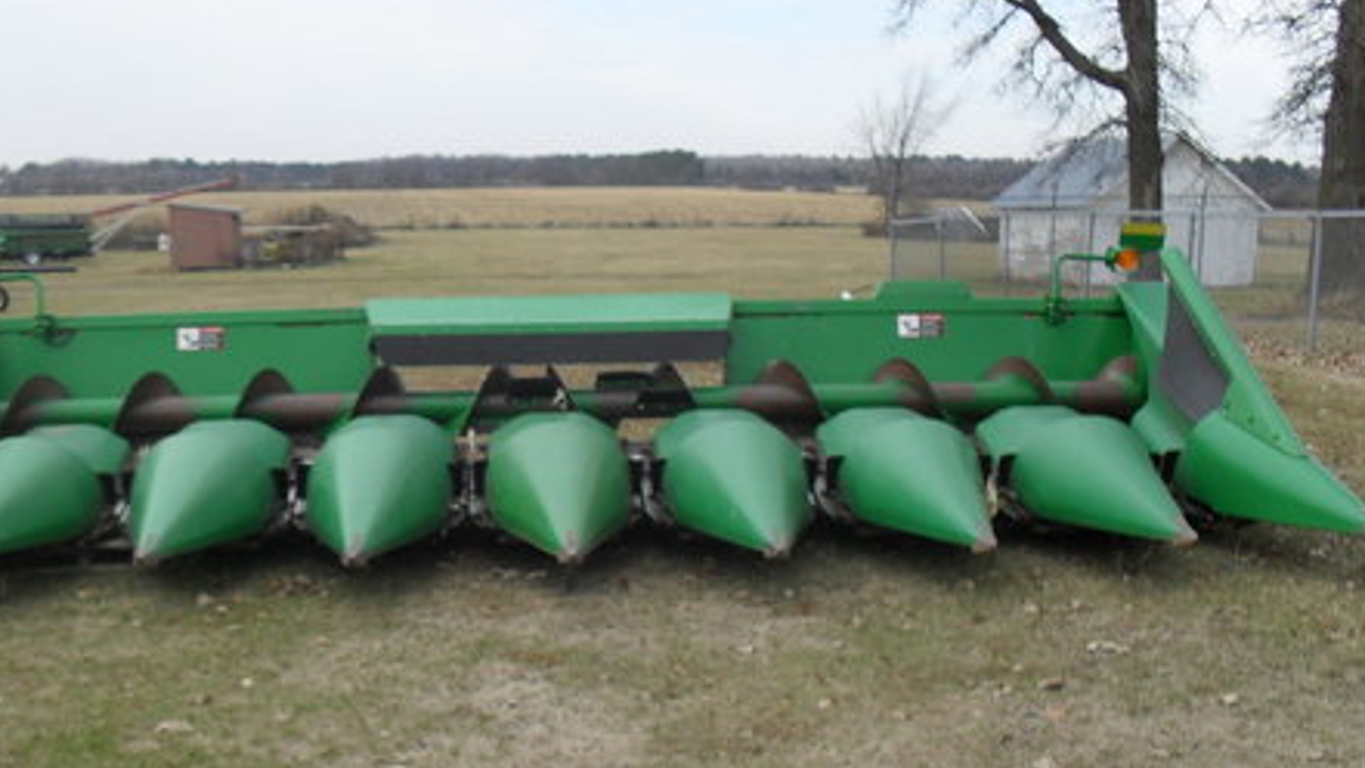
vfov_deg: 25.2
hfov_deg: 43.4
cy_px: 542
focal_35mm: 47
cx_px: 529
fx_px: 1701
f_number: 3.2
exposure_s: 1/350
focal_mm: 6.3
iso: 100
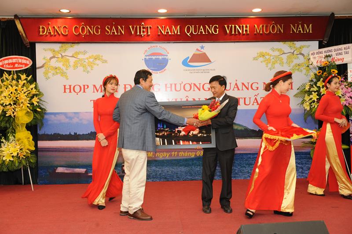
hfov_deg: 53.1
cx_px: 176
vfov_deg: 36.9
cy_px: 117
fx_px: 352
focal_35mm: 36
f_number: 5.6
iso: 2000
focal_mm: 36
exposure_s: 1/125
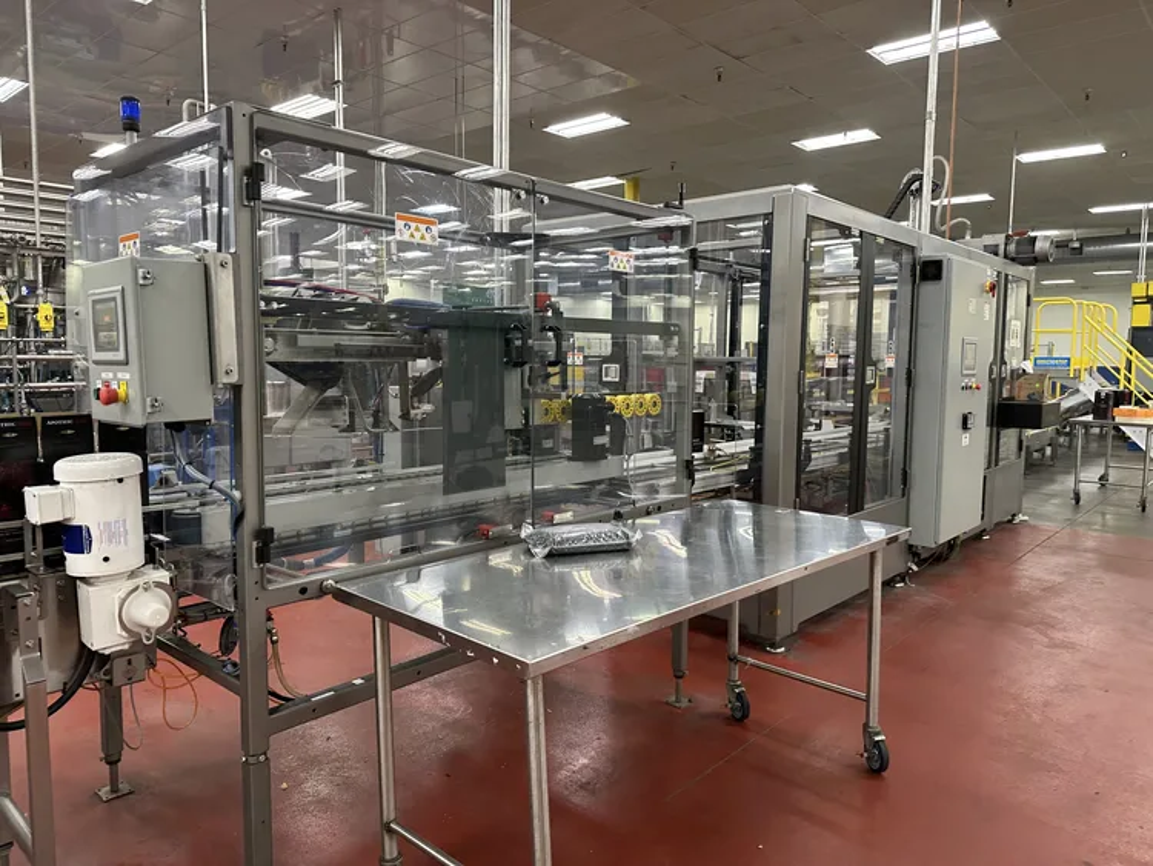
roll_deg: +0.1
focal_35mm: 24
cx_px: 576
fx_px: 800
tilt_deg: -3.0
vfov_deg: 56.8
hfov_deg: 71.6
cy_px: 433
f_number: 1.78
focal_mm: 6.86
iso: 125
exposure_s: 1/60
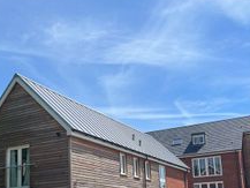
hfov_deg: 39.2
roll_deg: +2.5
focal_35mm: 48
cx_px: 85
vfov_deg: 29.4
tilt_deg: +10.9
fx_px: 347
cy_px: 157
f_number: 1.6
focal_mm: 5.1
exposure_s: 1/4149
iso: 50
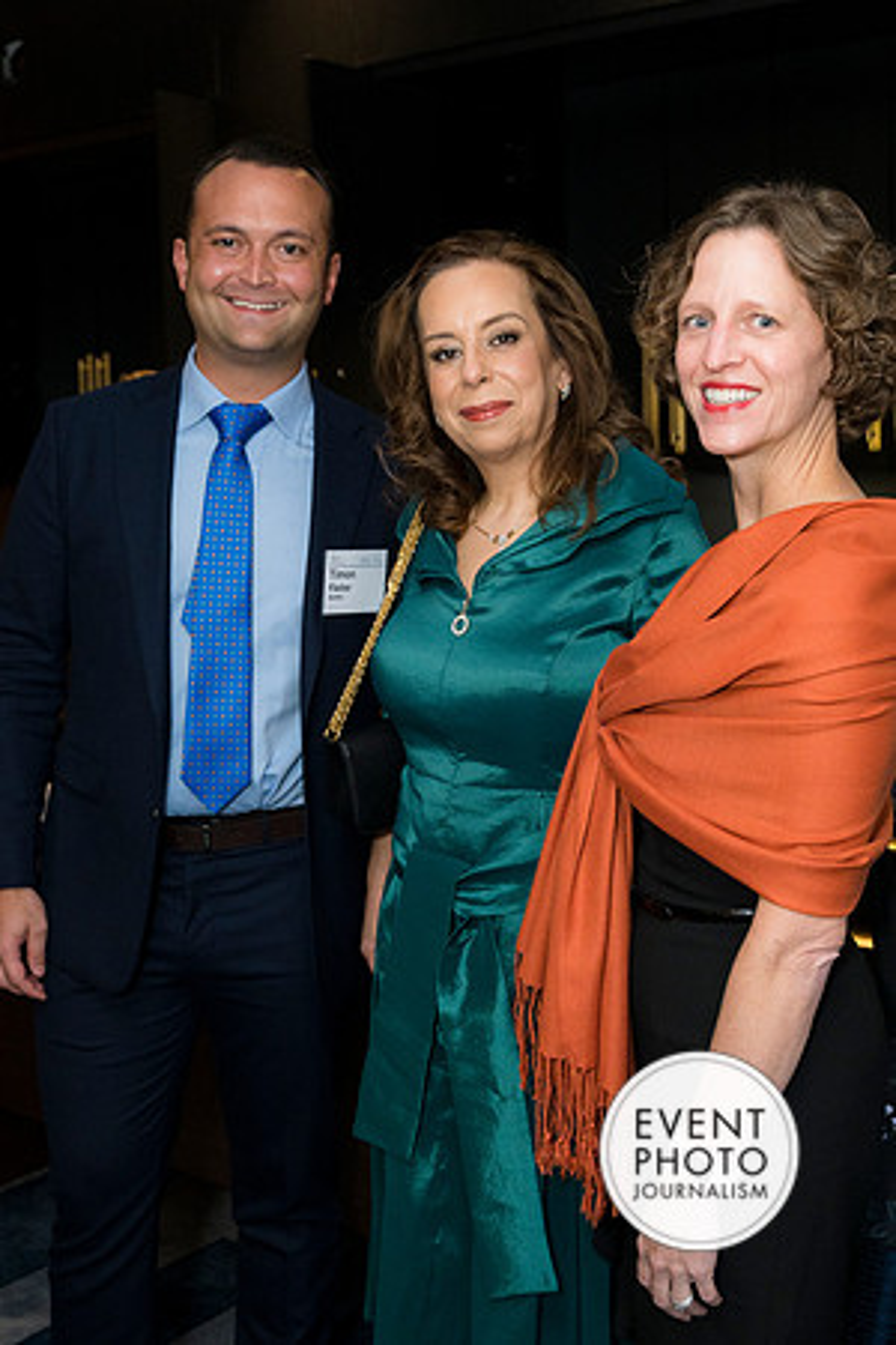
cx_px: 448
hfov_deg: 31.9
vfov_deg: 46.4
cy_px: 672
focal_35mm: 42
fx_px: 1568
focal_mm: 28
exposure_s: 1/125
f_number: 4
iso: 800
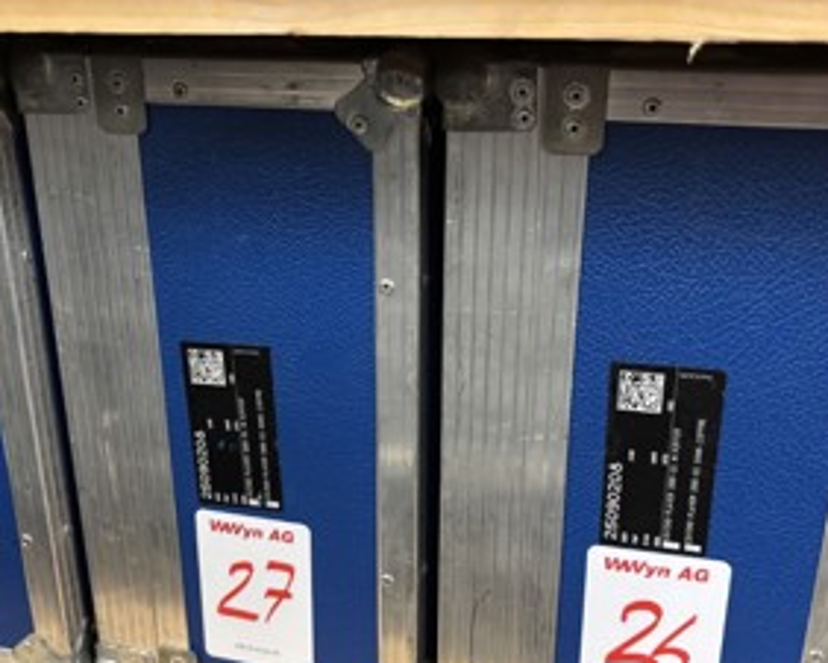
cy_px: 343
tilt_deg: -21.3
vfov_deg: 41.2
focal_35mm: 36
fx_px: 883
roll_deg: +0.1
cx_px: 423
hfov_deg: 50.2
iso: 640
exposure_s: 1/33
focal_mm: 5.96
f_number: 1.6
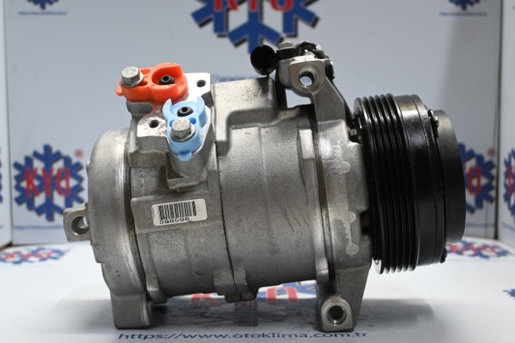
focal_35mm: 46
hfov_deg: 43.0
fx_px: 654
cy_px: 172
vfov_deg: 29.4
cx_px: 258
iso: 800
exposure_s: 1/50
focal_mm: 30.5
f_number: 4.8
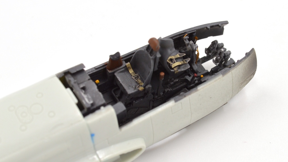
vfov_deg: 13.8
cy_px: 87
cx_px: 143
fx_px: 668
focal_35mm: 88
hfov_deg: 24.3
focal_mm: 55
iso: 400
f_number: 13
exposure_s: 1/60
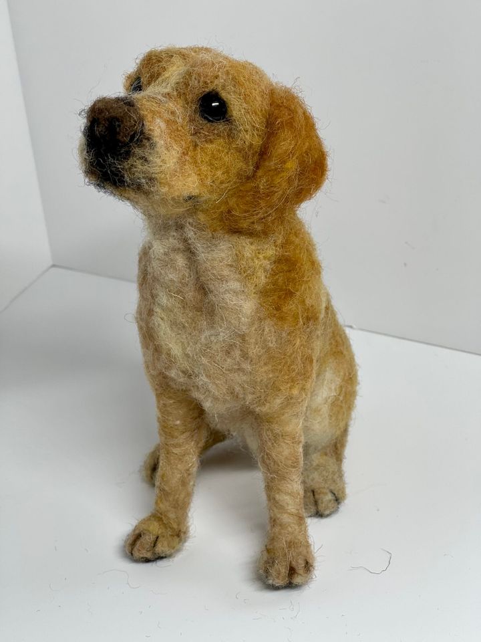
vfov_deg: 30.3
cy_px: 321
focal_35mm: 64
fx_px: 1186
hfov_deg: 22.9
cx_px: 240
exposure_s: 1/78
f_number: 2.2
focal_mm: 7.5
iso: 40
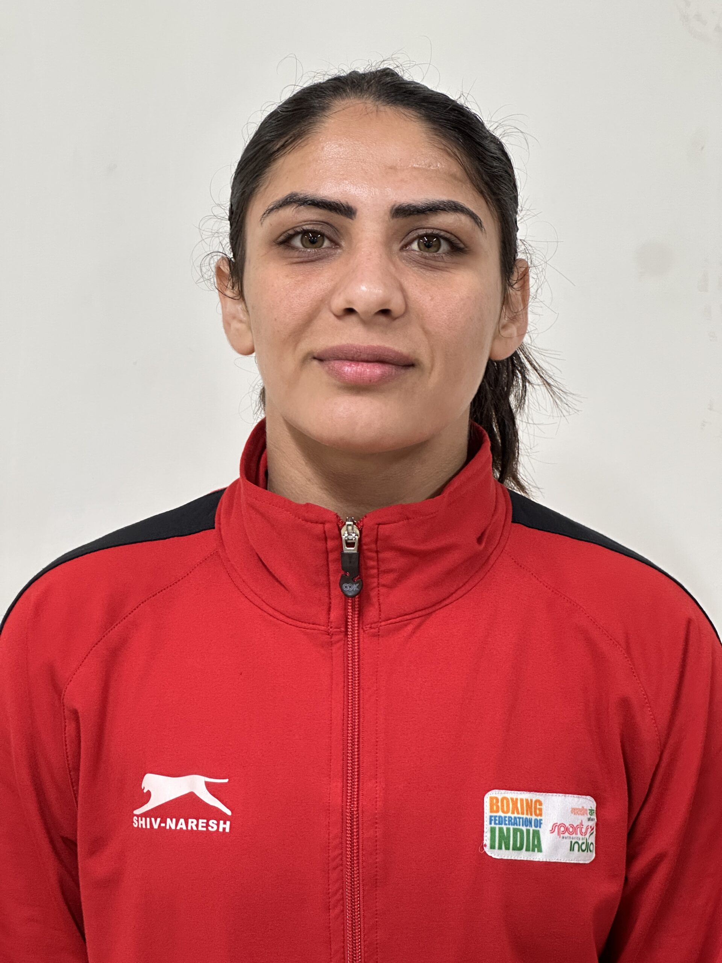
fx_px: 2141
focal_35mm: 77
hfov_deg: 19.1
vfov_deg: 25.3
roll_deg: -0.8
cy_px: 482
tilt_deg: -7.0
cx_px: 361
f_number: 2.8
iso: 500
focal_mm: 9
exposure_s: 1/50
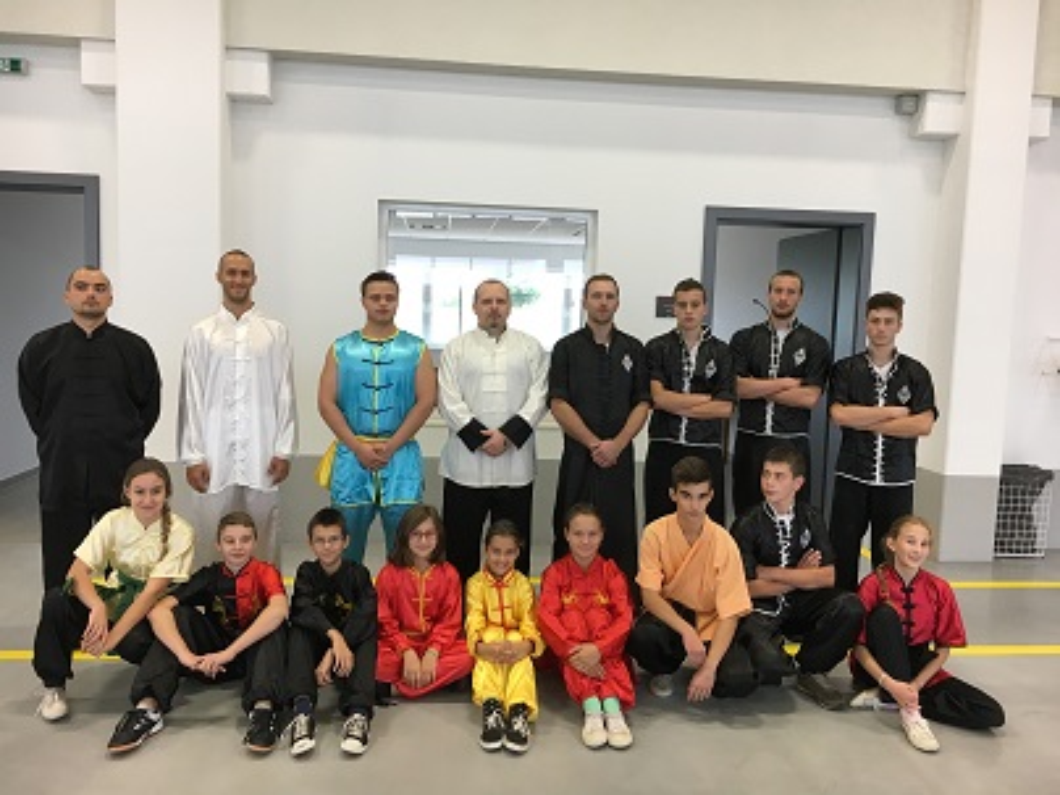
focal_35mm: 29
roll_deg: -1.7
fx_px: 888
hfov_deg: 61.7
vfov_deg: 48.2
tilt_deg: -5.6
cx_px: 530
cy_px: 398
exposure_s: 1/33
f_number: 2.2
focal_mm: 4.15
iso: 50
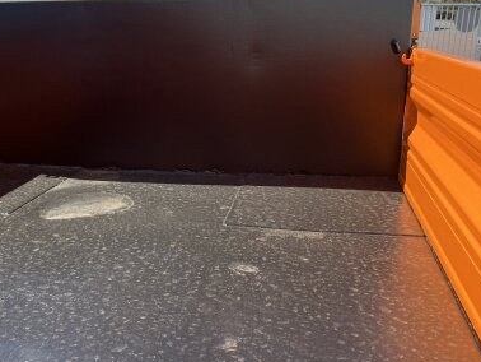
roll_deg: -0.5
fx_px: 612
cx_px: 183
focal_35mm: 44
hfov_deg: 42.6
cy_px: 194
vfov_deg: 32.9
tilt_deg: -19.2
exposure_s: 1/1252
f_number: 1.5
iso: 50
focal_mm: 5.7
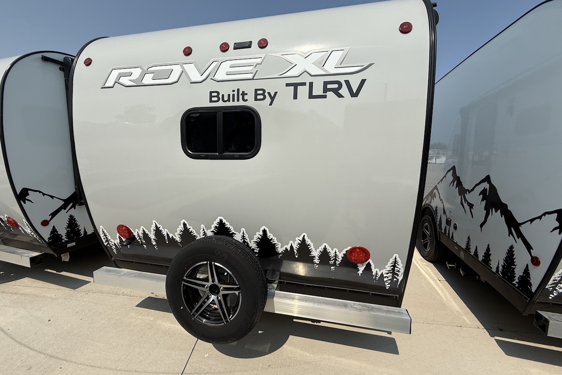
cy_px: 185
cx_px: 277
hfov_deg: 100.4
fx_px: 234
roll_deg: -3.5
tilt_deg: -4.6
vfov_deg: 77.3
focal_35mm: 15
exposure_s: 1/3289
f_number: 2.2
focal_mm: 2.22
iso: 50
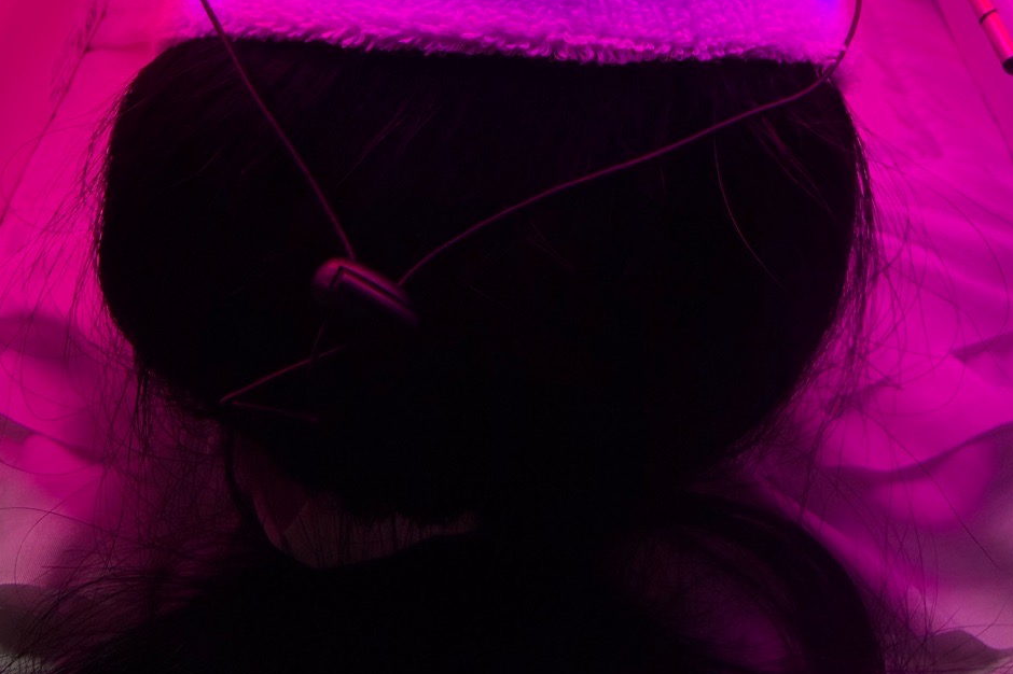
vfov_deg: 35.0
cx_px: 500
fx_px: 956
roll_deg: +1.6
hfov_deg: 55.8
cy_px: -10
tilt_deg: -38.9
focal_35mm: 34
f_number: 2.2
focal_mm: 2.22
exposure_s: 1/507
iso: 50
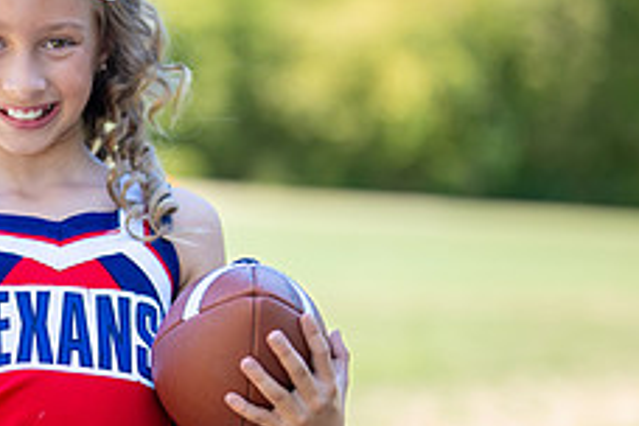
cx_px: 60
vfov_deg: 10.2
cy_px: 254
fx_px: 2378
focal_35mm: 134
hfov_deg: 15.1
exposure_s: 1/1250
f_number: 1.2
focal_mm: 50
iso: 100
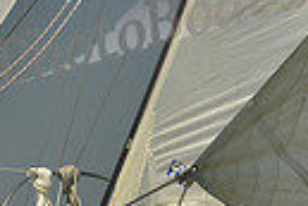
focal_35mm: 441
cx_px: -127
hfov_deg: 4.6
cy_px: 183
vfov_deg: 3.1
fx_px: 3773
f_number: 9
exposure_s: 1/1000
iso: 280
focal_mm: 98
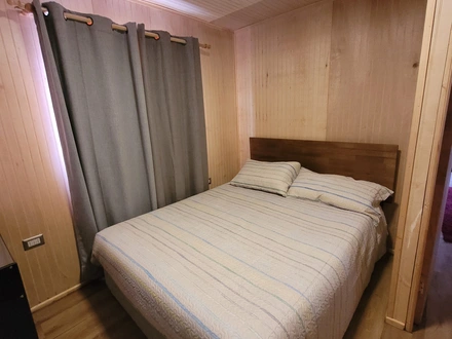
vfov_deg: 89.9
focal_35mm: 13
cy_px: 170
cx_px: 226
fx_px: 170
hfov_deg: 106.2
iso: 640
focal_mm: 1.74
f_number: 2.2
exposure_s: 1/33
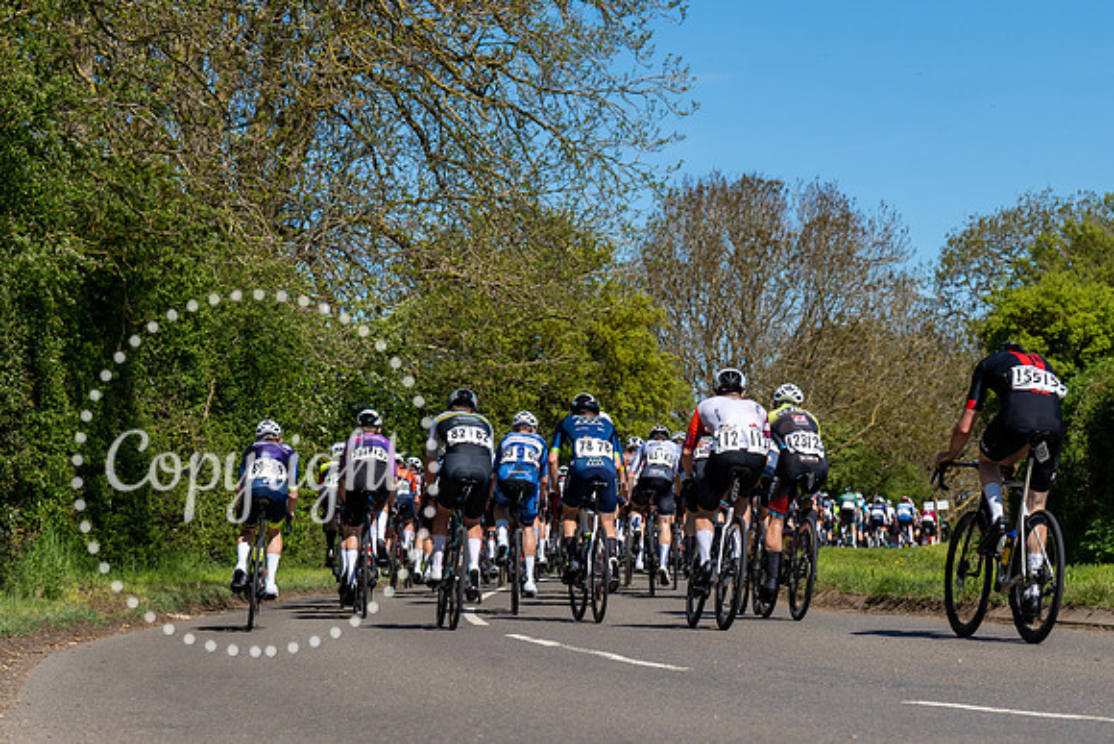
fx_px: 3071
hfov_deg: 20.6
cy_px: 507
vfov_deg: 13.8
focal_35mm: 99
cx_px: 574
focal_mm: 70
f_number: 5.6
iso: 125
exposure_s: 1/1000
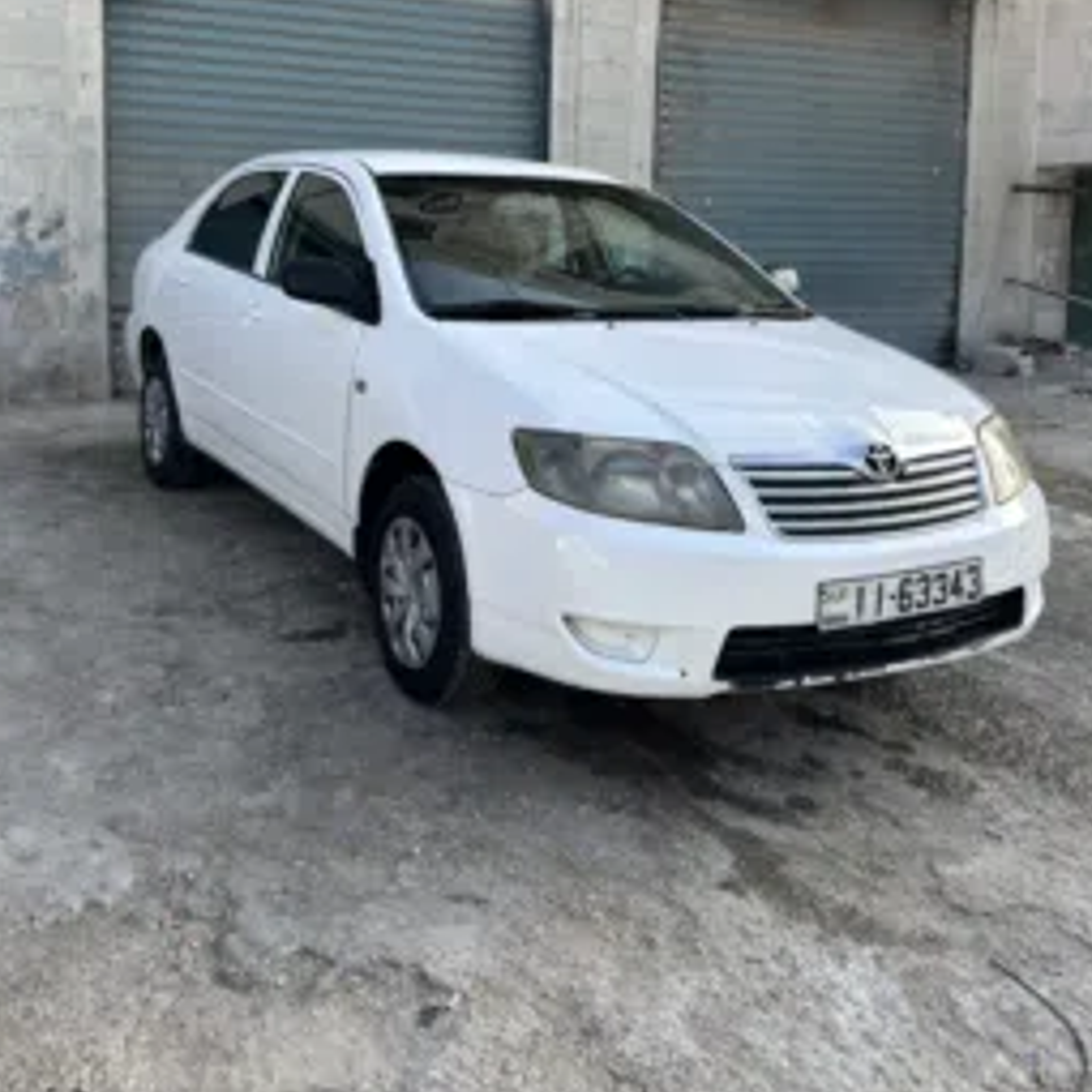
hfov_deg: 45.9
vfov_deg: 45.4
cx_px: 462
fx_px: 1285
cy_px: 364
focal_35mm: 36
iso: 50
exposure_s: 1/918
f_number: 1.6
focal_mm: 5.96
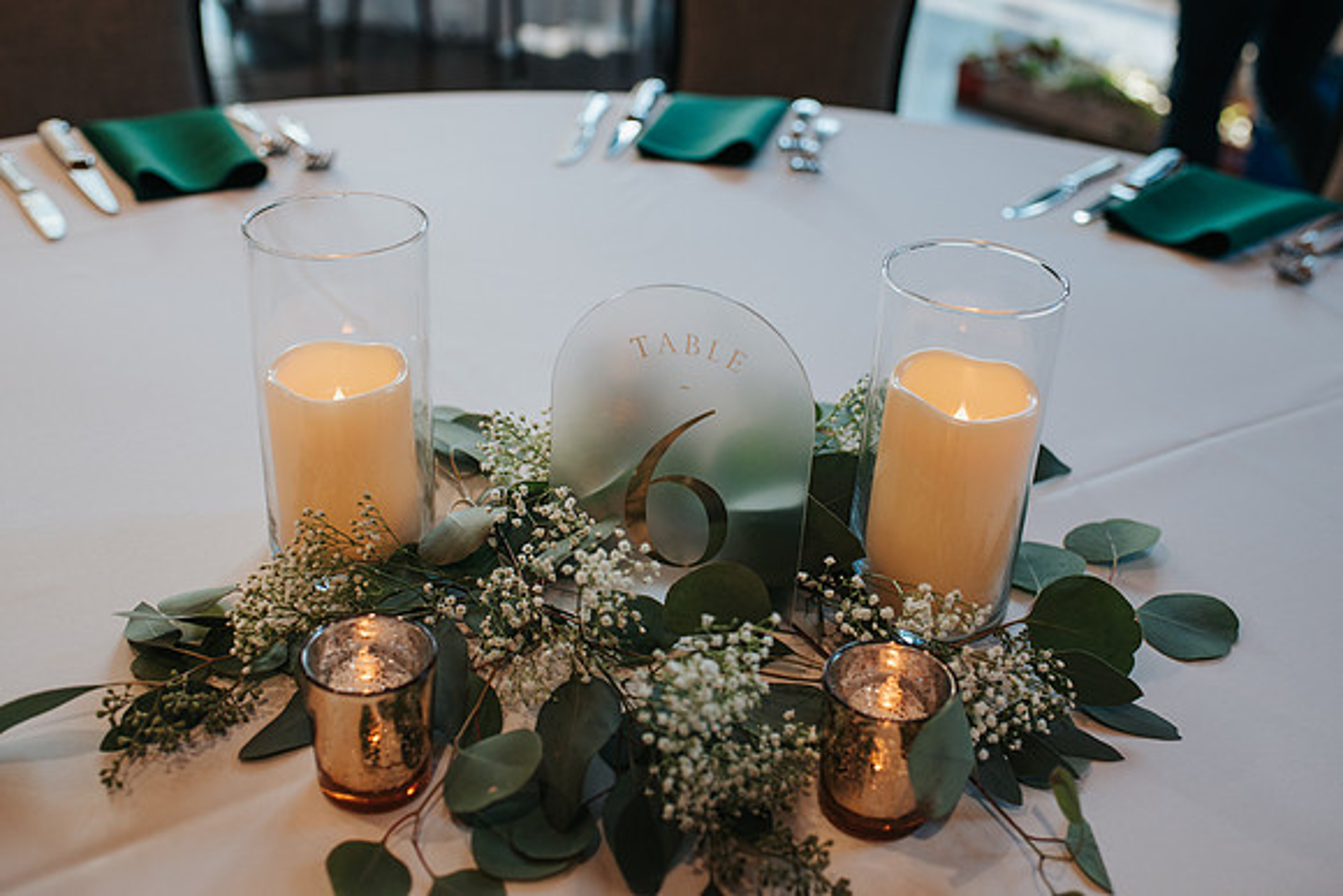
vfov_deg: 34.8
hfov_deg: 50.3
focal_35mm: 38
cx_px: 683
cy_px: 406
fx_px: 1429
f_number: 3.2
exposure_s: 1/250
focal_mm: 35
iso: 450
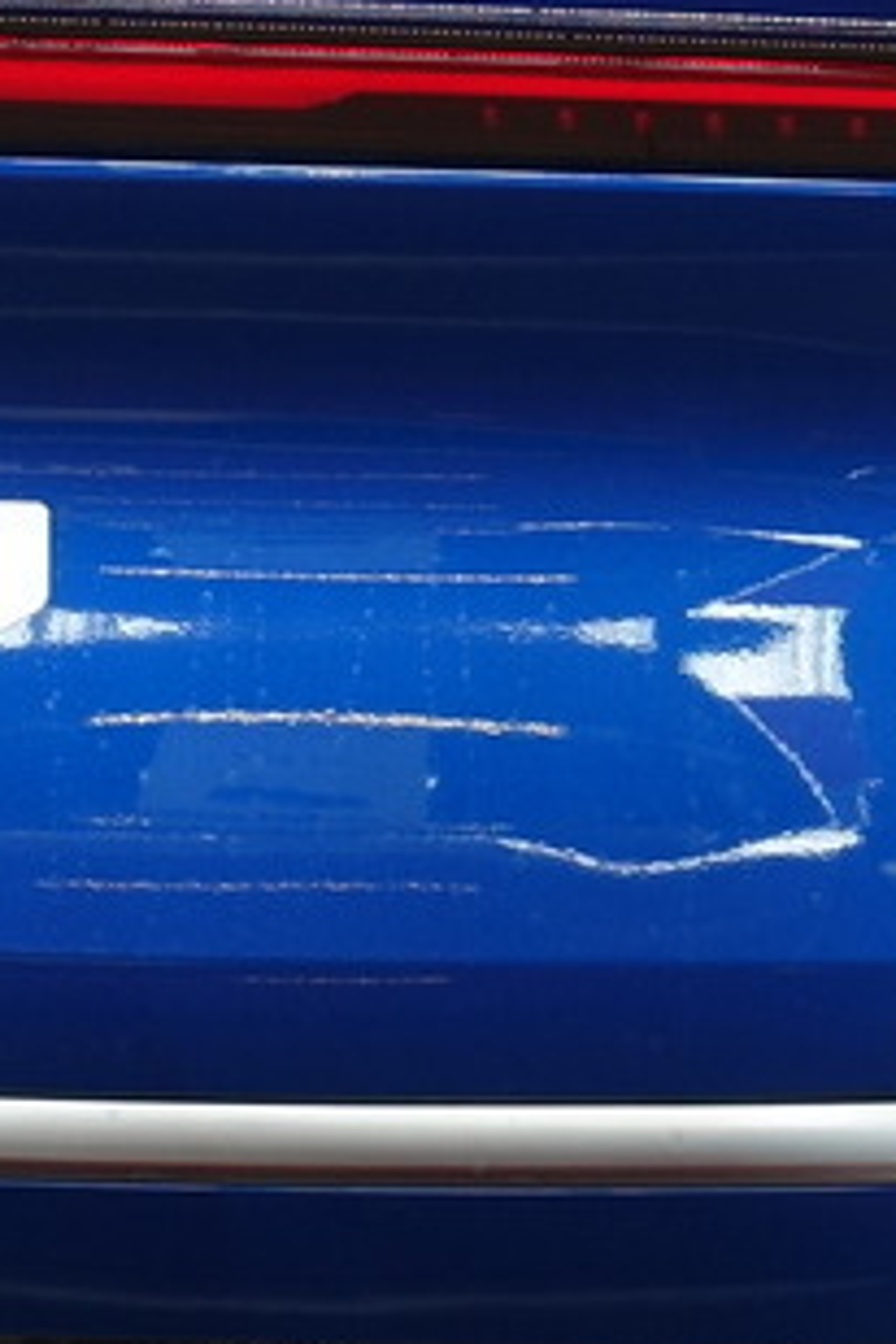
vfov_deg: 13.5
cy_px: 309
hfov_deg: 9.0
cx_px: 657
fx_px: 5674
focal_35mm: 152
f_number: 3.2
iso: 125
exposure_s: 1/80
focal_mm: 10.81
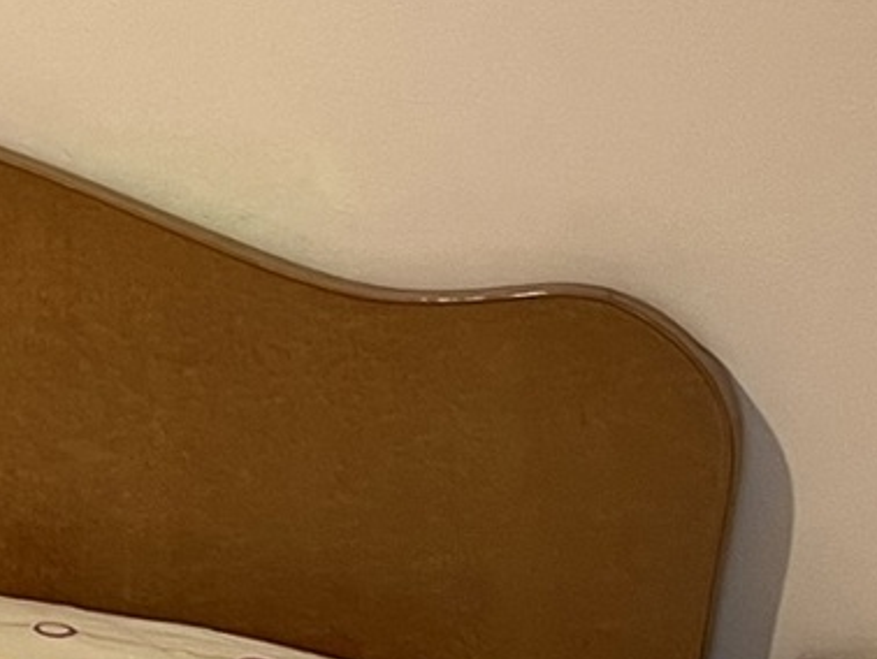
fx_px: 3346
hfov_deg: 12.0
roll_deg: +0.7
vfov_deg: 10.9
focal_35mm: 132
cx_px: -1244
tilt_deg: -1.5
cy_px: -309
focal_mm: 5.7
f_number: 1.5
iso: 250
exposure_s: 1/50
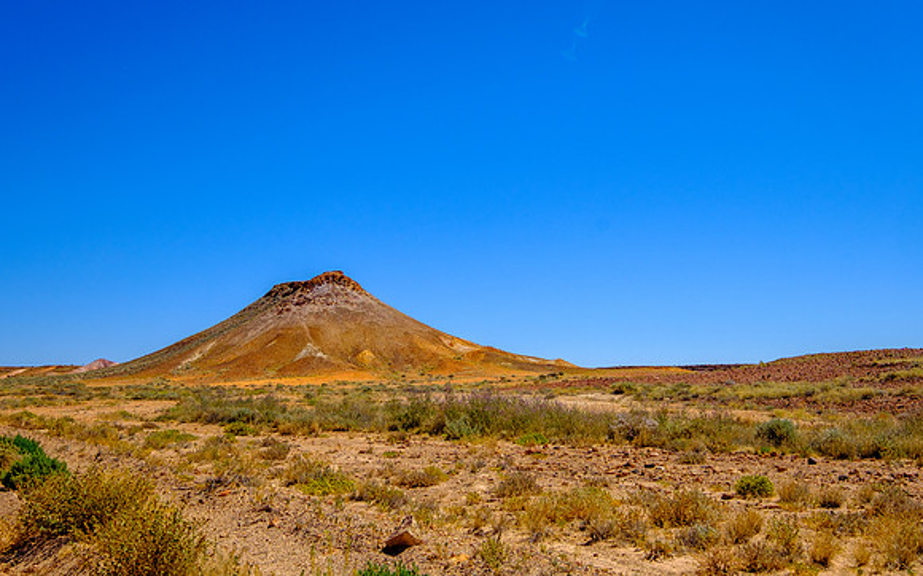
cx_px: 462
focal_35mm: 37
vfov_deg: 34.7
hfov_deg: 53.2
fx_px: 923
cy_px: 269
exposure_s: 1/1500
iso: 200
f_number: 8
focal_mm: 24
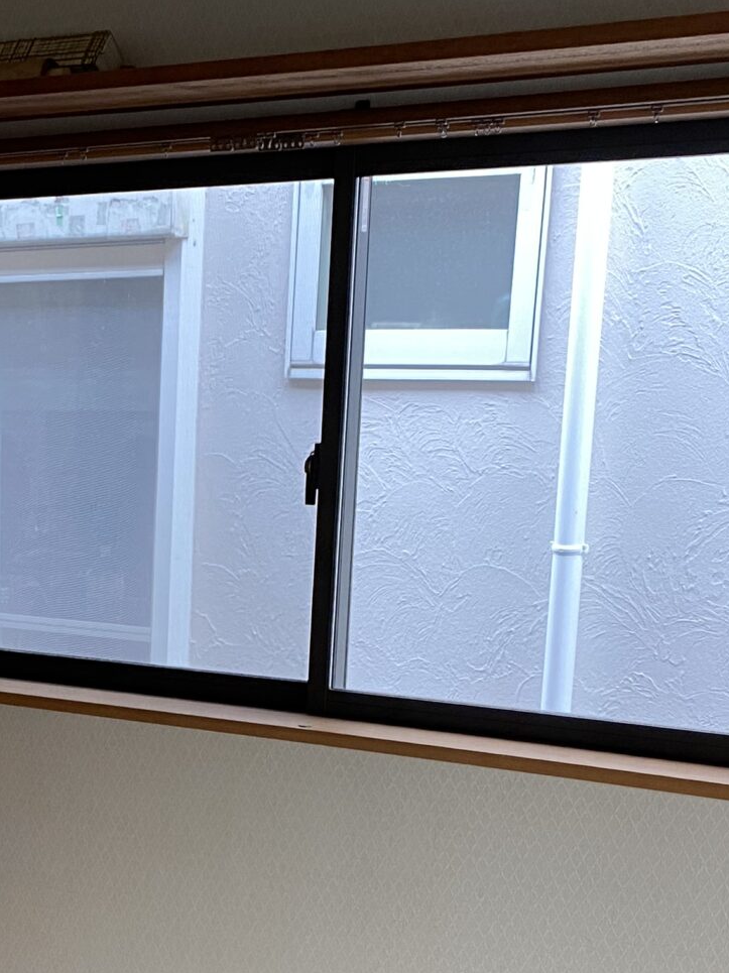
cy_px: 822
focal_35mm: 69
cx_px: -114
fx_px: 1939
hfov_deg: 20.1
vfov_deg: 27.4
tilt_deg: -15.4
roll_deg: +0.7
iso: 125
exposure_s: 1/81
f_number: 1.8
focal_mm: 4.25
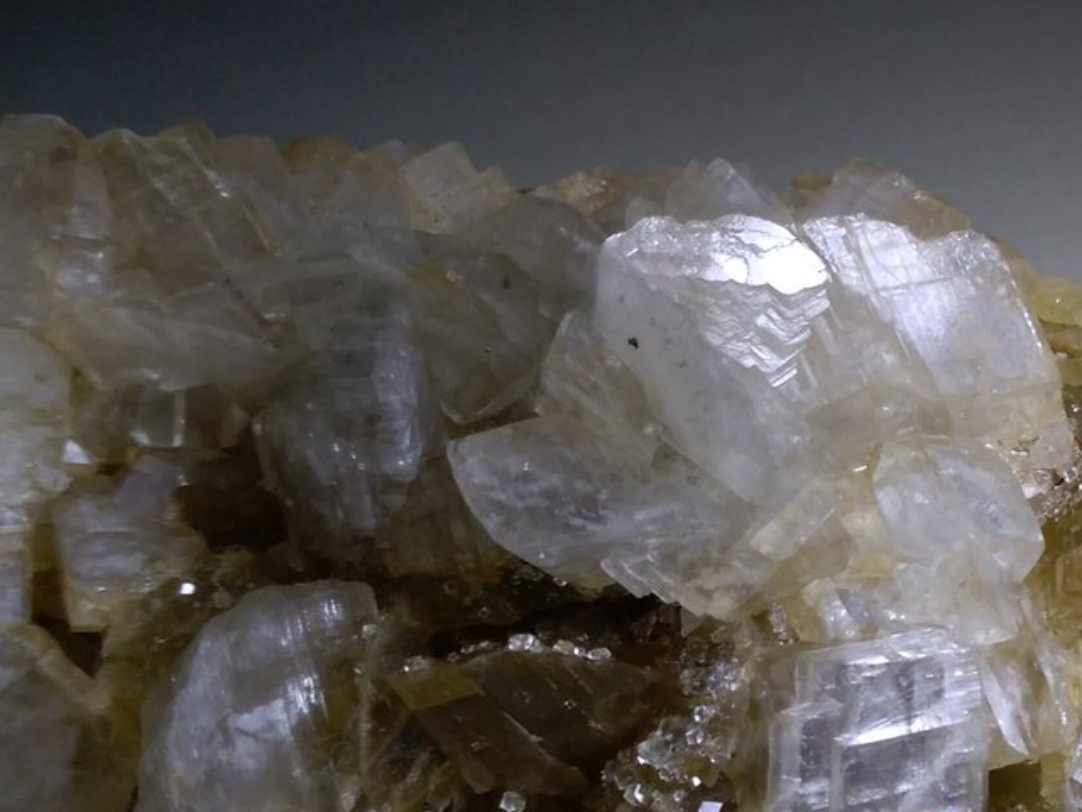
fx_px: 2032
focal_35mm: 65
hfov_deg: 27.9
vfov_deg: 22.5
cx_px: 1099
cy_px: 568
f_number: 2
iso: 149
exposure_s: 1/50
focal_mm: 3.54
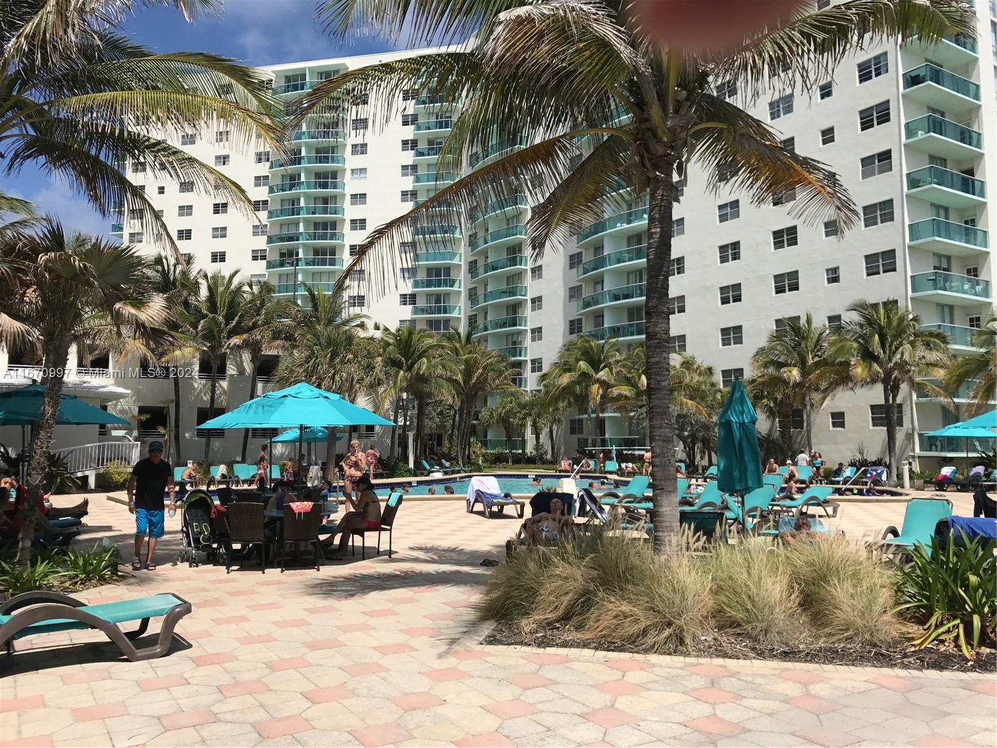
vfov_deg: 49.7
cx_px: 498
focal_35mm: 28
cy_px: 374
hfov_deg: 63.4
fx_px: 806
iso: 20
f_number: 1.8
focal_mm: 3.99
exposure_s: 1/4167
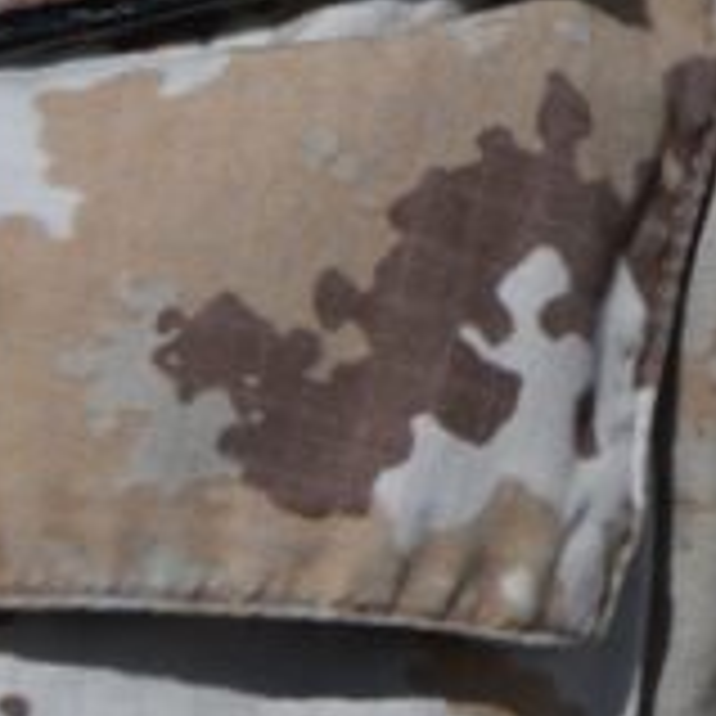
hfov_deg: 2.7
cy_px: -367
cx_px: 2103
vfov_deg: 2.7
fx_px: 14953
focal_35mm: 639
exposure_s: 1/800
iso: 100
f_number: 7.1
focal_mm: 78
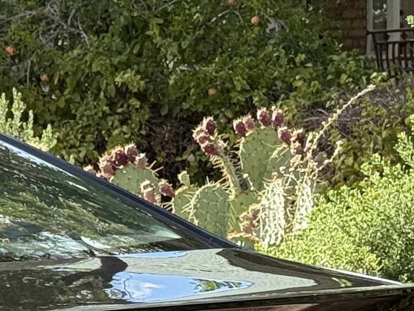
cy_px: 486
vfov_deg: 7.0
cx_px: -365
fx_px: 2488
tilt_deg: -6.8
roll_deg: +3.2
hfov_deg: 9.0
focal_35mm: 208
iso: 100
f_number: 1.78
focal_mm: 6.76
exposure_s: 1/1575
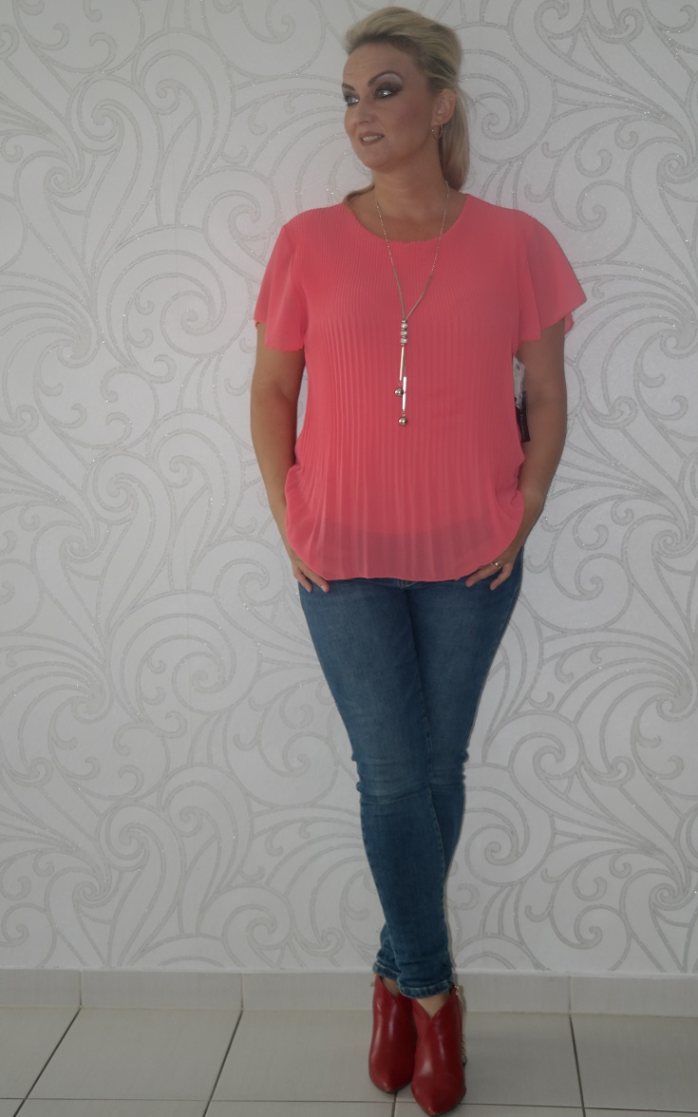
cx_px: 372
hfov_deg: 24.9
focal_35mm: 52
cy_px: 560
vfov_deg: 38.9
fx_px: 1583
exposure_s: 1/60
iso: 400
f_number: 4.5
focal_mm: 33
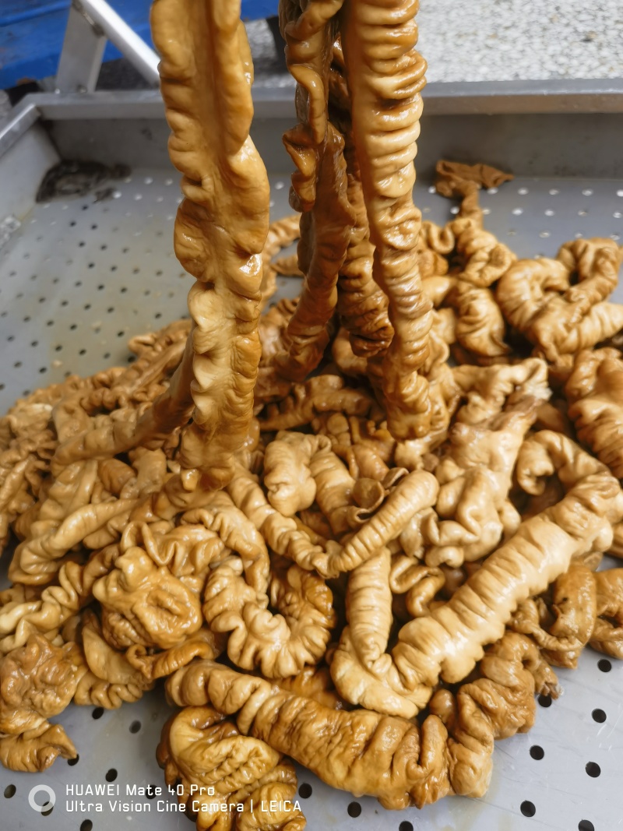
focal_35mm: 27
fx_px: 648
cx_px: 312
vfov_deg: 65.3
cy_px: 416
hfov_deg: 51.3
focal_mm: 6.67
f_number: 1.9
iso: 160
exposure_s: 1/100
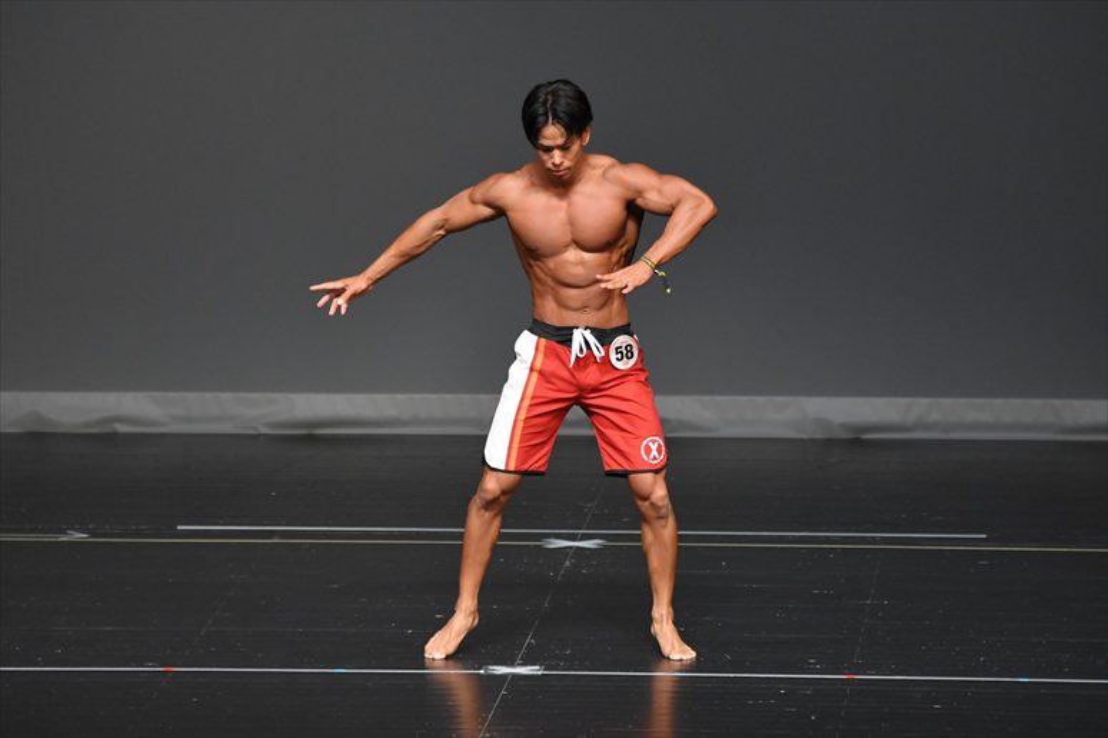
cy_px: 369
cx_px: 554
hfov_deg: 6.5
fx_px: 9690
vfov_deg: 4.4
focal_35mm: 315
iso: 2500
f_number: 5.6
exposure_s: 1/400
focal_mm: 210
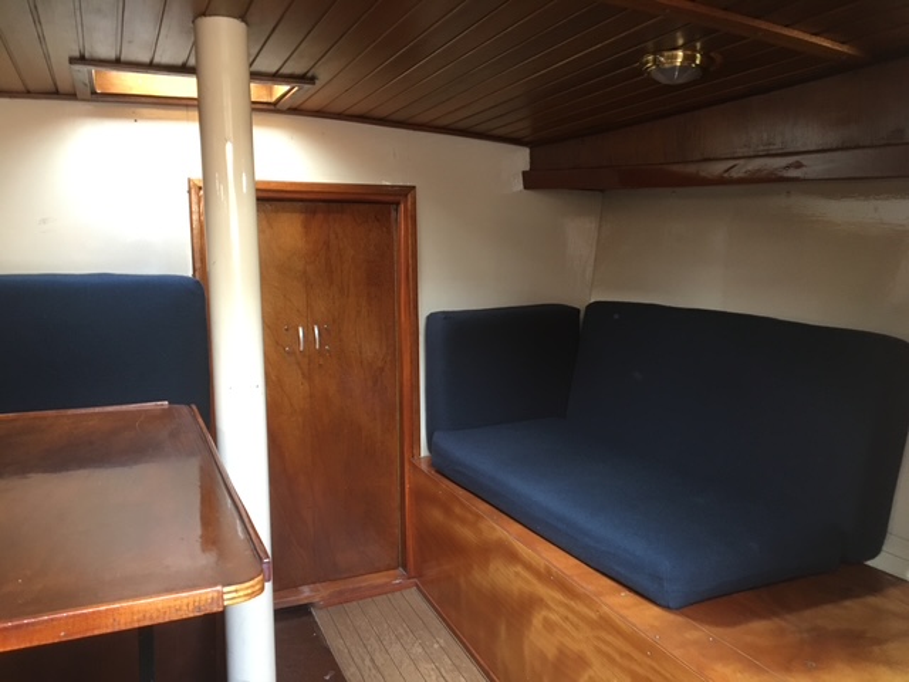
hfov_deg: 61.7
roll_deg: +0.3
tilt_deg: -5.4
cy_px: 341
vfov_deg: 48.2
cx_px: 454
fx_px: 762
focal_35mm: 29
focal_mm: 4.15
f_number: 2.2
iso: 160
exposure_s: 1/33
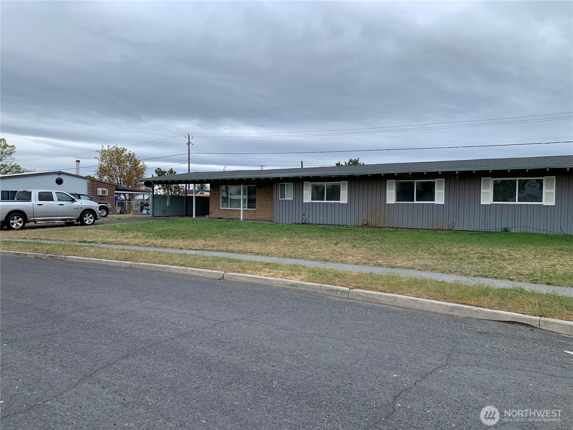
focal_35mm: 26
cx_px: 286
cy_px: 215
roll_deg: -0.8
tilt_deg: -2.4
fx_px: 430
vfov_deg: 53.1
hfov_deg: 67.3
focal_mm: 4.25
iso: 25
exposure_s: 1/962
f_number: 1.8
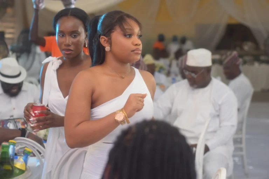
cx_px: 134
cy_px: 90
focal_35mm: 75
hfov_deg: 27.0
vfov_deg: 18.2
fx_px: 560
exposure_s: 1/160
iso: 800
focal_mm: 50
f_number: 2.2
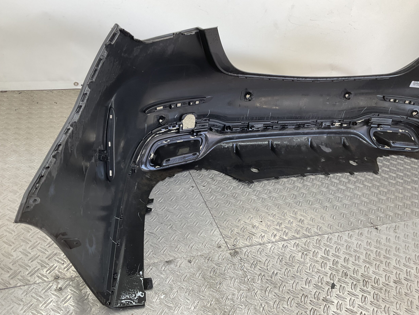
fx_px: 363
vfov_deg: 46.8
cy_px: 162
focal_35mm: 30
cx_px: 204
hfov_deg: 60.0
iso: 25
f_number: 1.8
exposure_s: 1/100
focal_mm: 3
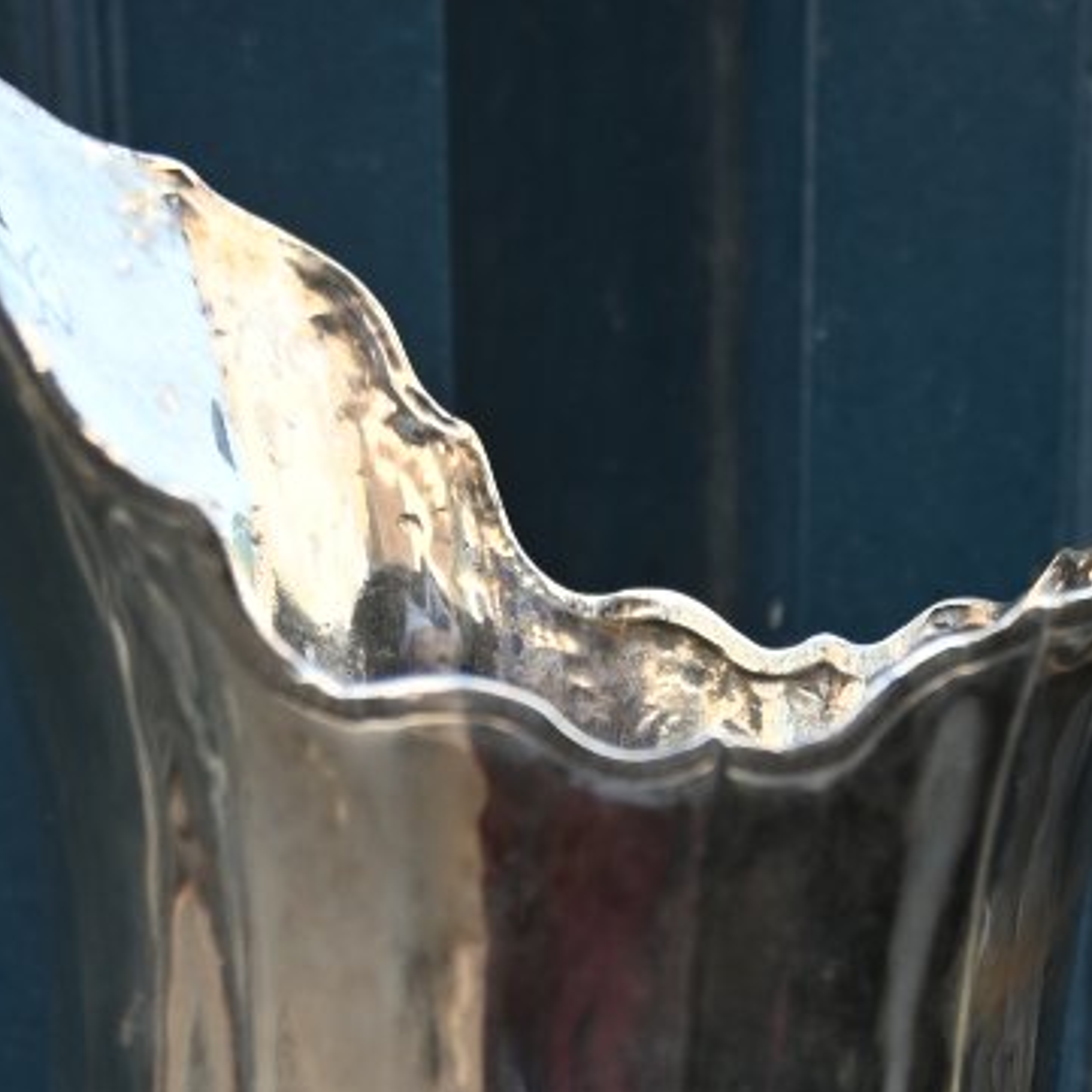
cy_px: 1522
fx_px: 2952
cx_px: 859
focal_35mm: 83
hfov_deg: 20.7
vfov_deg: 19.0
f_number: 4
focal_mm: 19.5
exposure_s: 1/250
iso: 220
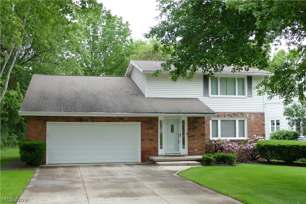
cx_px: 153
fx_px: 399
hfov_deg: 41.9
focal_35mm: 47
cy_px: 102
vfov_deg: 28.6
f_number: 3.3
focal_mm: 17.27
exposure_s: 1/200
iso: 125
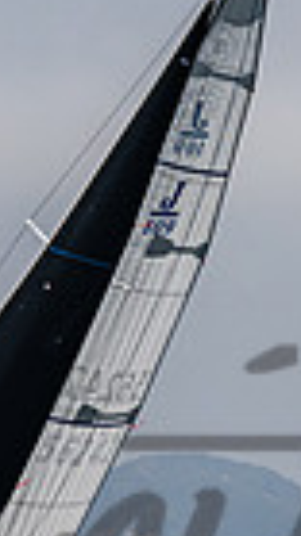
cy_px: 626
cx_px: -142
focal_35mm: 1167
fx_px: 16589
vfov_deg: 1.9
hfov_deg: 1.0
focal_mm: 200
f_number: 6.3
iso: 250
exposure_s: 1/1000
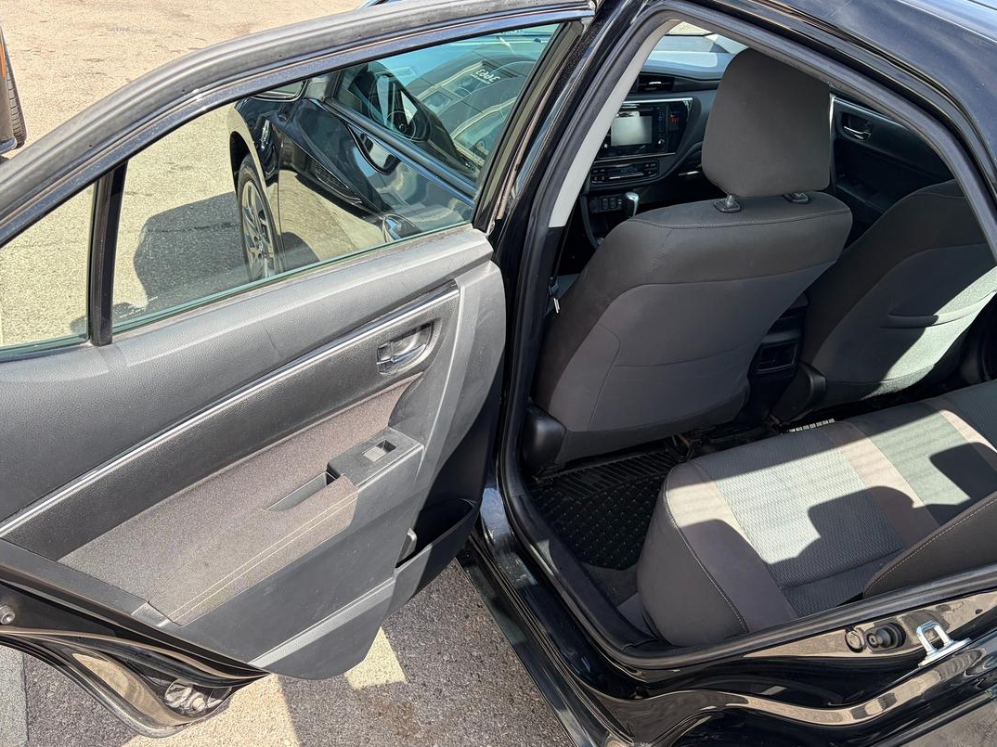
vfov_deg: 45.4
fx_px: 893
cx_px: 516
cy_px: 401
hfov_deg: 58.3
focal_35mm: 31
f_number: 1.6
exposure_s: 1/422
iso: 50
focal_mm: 5.96
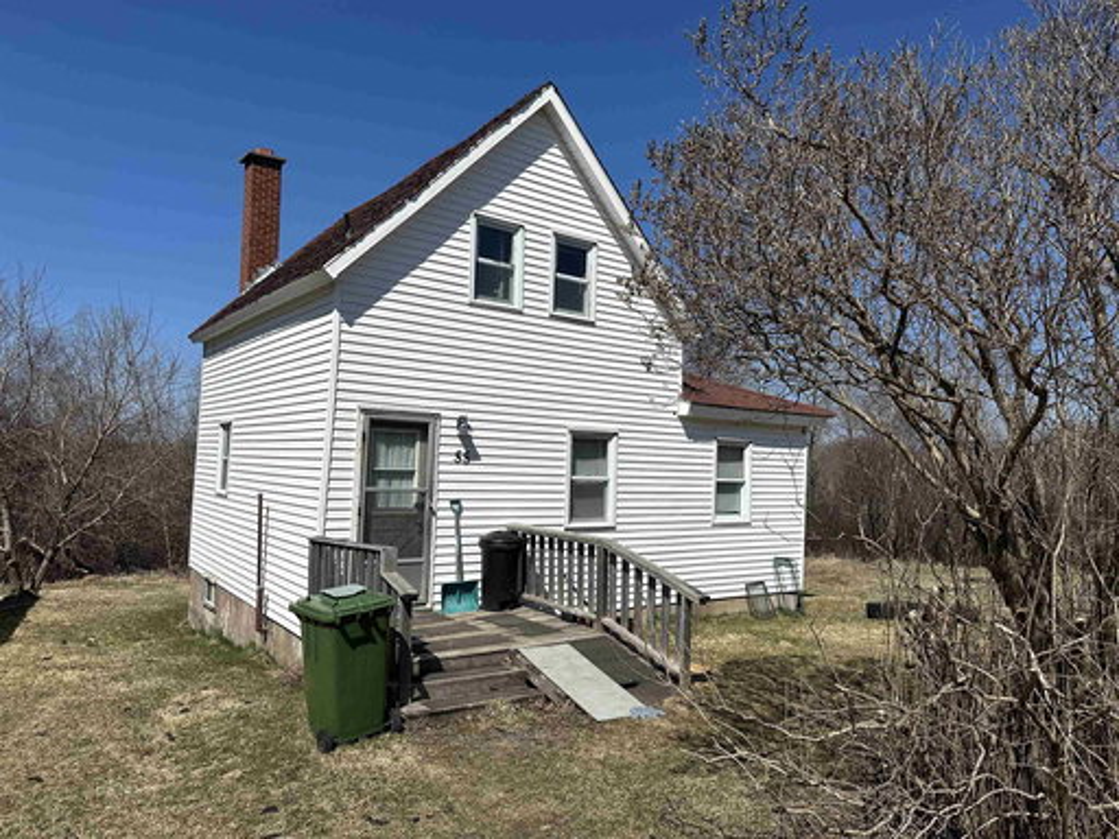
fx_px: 776
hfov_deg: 71.6
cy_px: 420
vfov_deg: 56.8
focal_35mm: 24
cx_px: 560
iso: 80
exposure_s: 1/10753
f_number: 1.78
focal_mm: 6.86
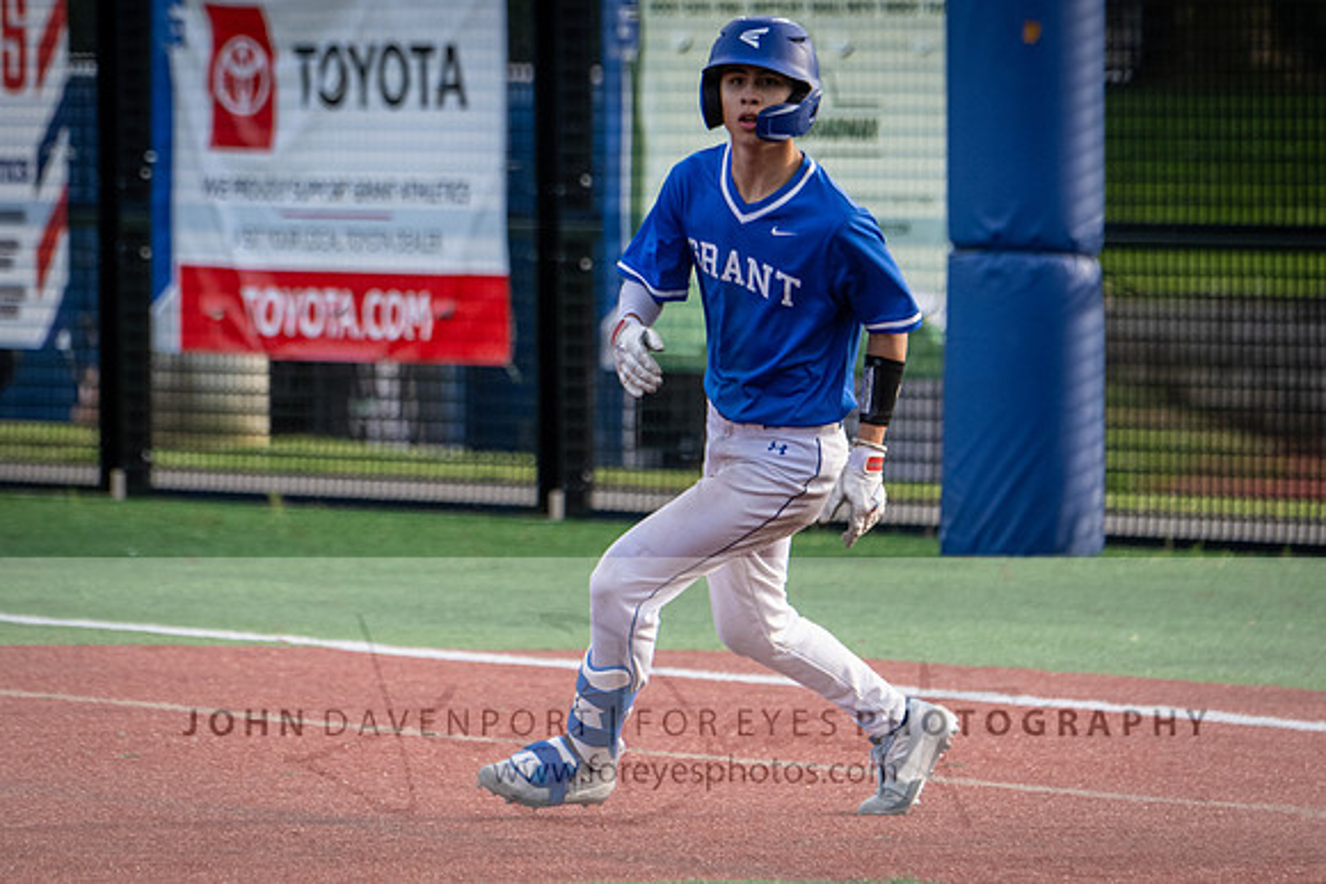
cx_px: 723
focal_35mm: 538
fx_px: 19813
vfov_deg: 2.6
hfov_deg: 3.8
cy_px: 380
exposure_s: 1/1000
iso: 1400
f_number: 5.6
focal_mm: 320
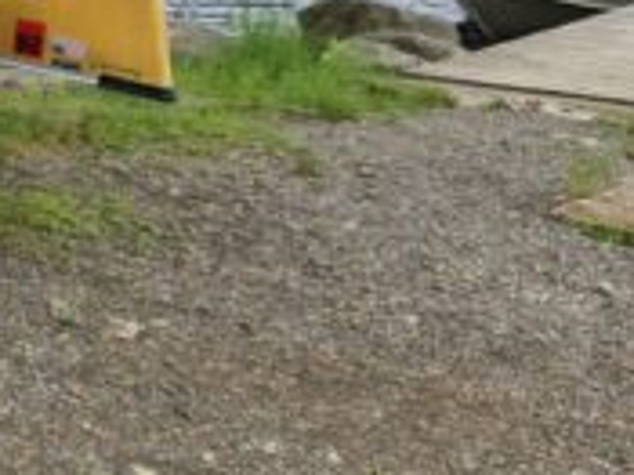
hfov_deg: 16.4
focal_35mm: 92
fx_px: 1684
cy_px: 5
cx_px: -627
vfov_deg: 15.8
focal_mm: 5.4
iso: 25
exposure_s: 1/682
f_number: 1.8
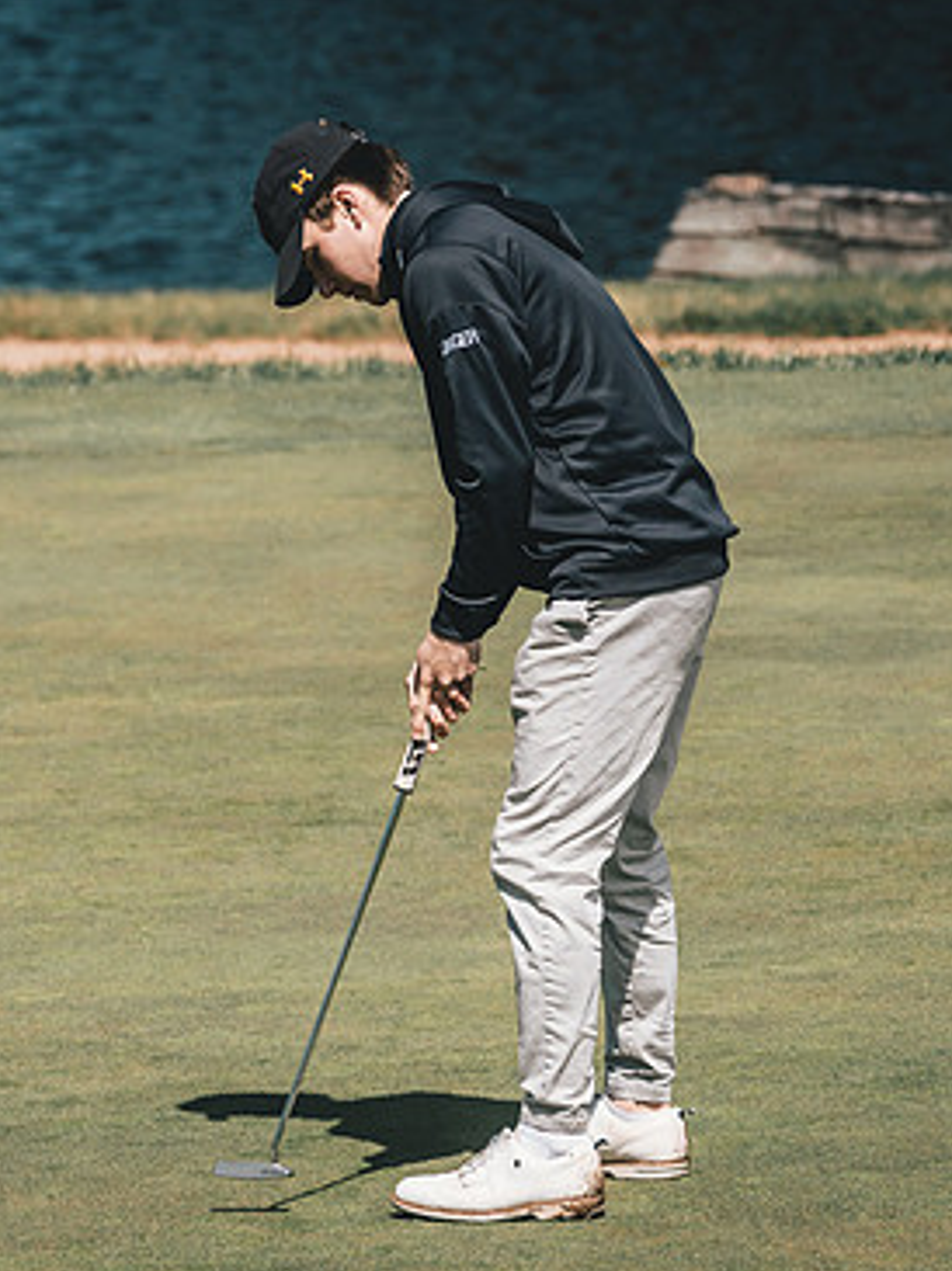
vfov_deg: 4.1
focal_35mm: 481
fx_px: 17658
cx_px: 450
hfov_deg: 3.1
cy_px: 643
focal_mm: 264
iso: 640
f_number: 6.3
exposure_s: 1/3200
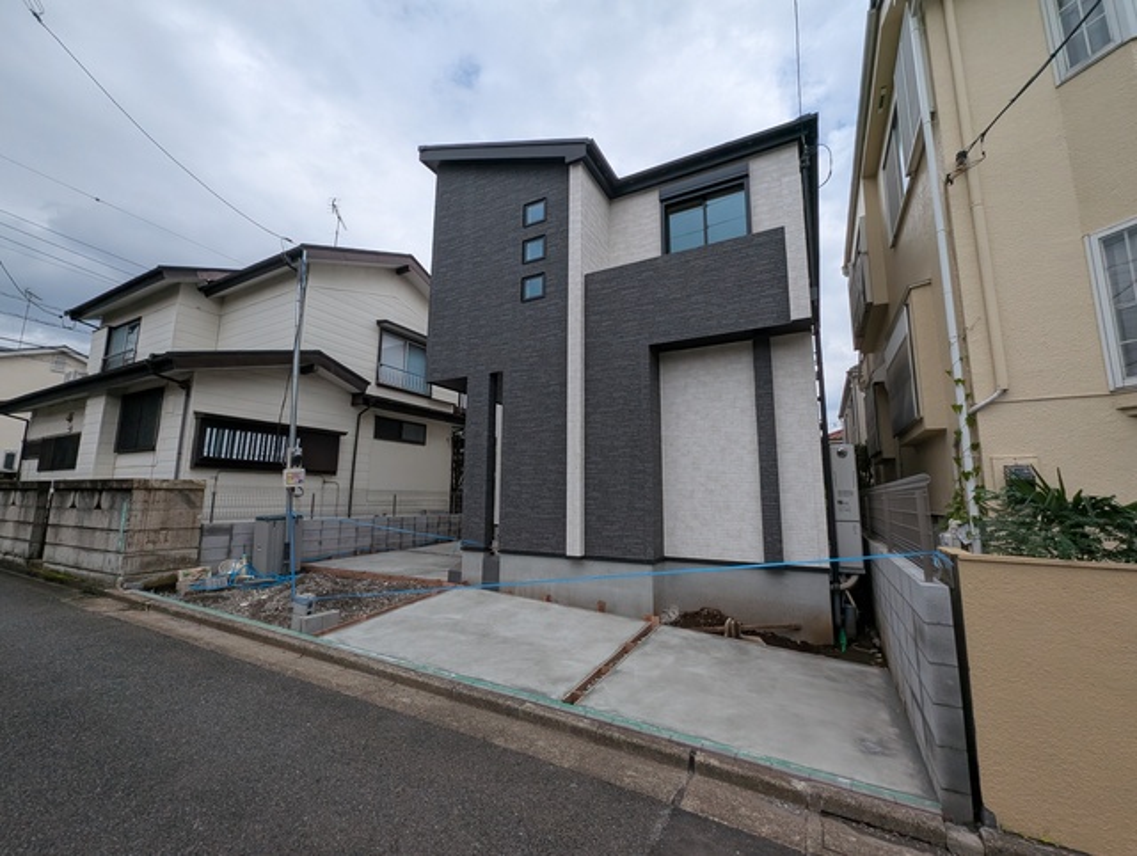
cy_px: 428
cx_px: 568
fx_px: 428
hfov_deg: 106.1
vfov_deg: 90.1
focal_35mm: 13
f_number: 2.2
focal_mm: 1.95
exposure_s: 1/2146
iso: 50
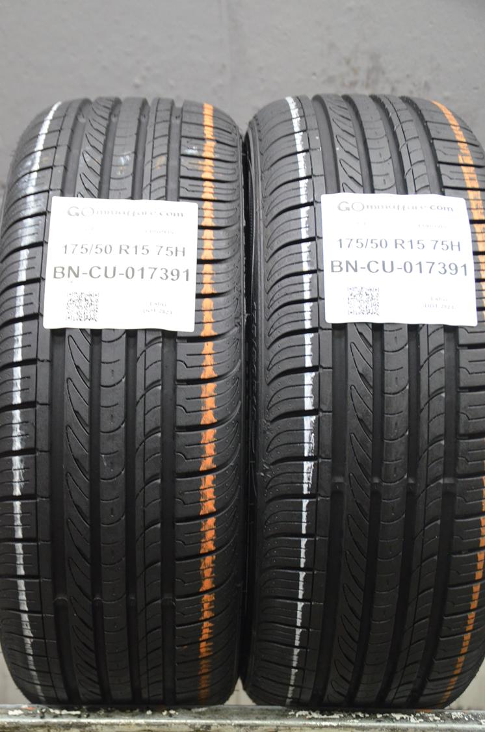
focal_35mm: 48
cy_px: 366
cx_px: 242
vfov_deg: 41.2
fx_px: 974
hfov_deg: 28.0
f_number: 4.2
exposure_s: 1/30
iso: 3200
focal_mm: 32
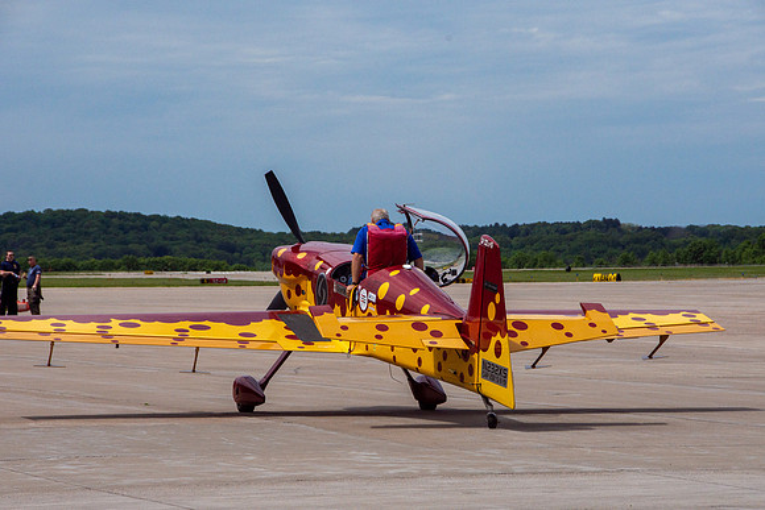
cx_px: 382
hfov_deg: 11.4
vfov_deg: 7.6
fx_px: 3826
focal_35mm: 180
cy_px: 255
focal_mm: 120
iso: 125
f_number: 16
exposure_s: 1/4000
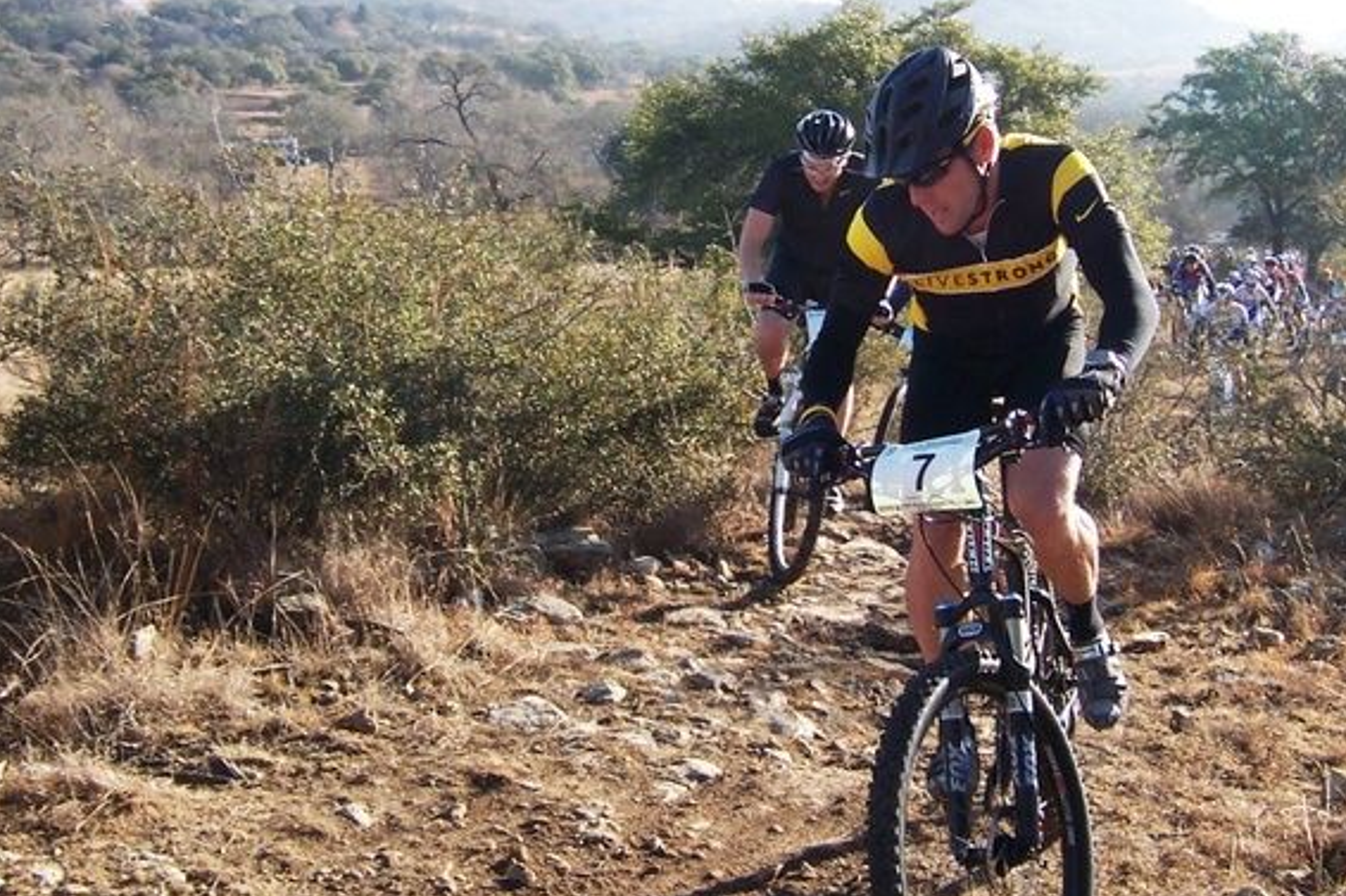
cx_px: 767
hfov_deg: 41.0
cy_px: 337
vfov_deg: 28.0
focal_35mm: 48
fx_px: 1794
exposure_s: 1/350
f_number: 3.4
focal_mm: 5.6
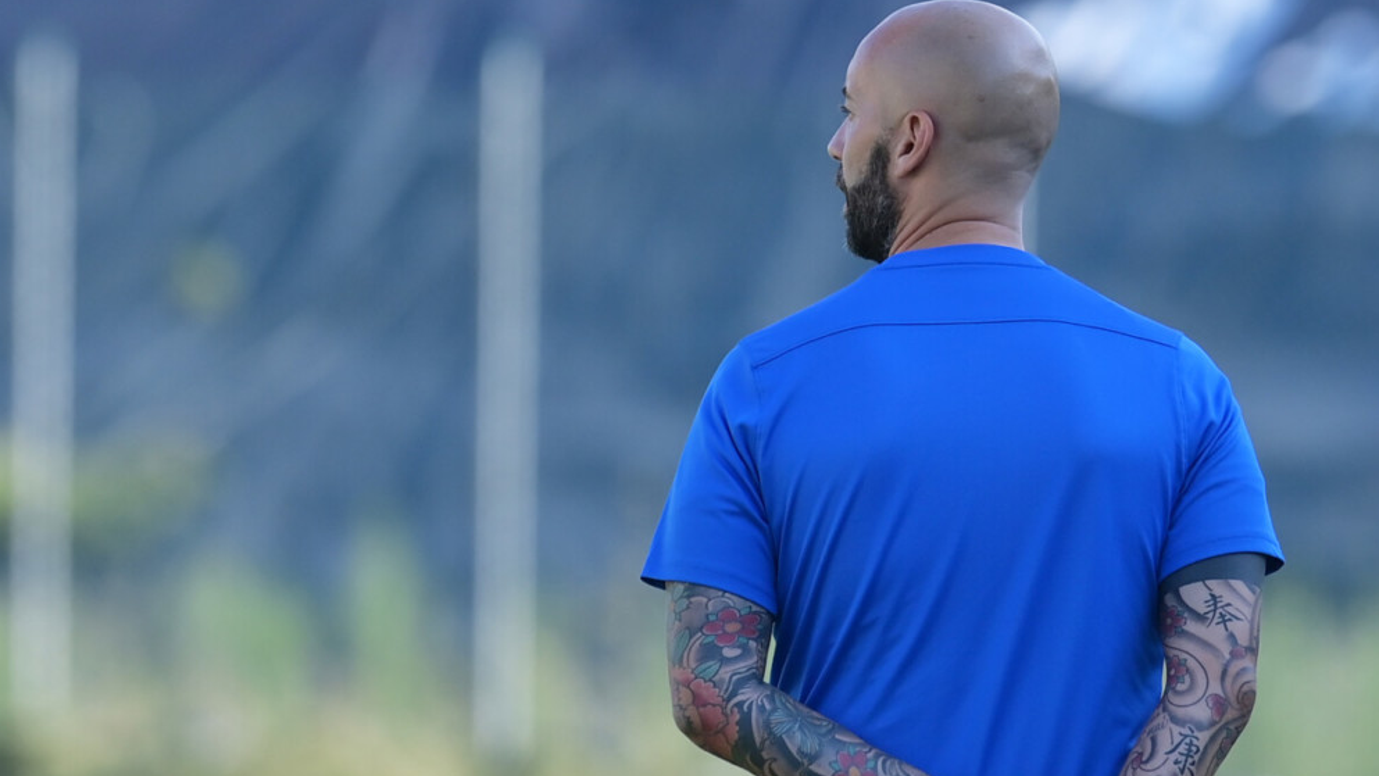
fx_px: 19749
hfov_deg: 4.0
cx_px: 807
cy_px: 541
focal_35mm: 540
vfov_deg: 2.3
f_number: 5
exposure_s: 1/800
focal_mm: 400
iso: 250
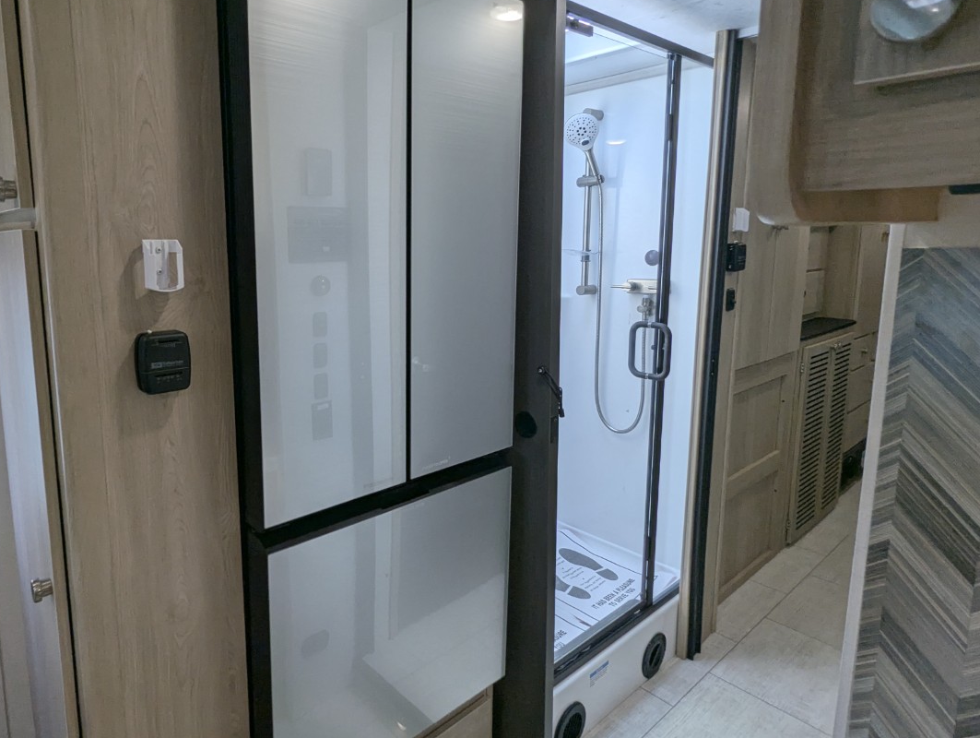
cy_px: 323
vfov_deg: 63.3
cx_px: 386
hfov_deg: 77.9
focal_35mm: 21
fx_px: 595
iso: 52
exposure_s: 1/182
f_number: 2.2
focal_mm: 2.35
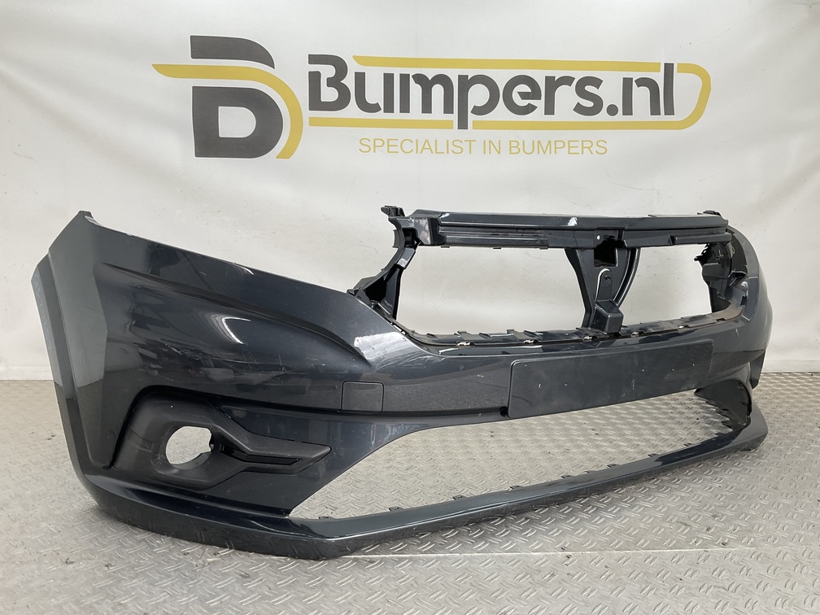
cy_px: 308
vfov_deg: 48.2
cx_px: 410
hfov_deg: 61.7
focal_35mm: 29
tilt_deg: -8.3
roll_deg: -2.0
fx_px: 687
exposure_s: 1/120
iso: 16
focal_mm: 3
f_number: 1.8
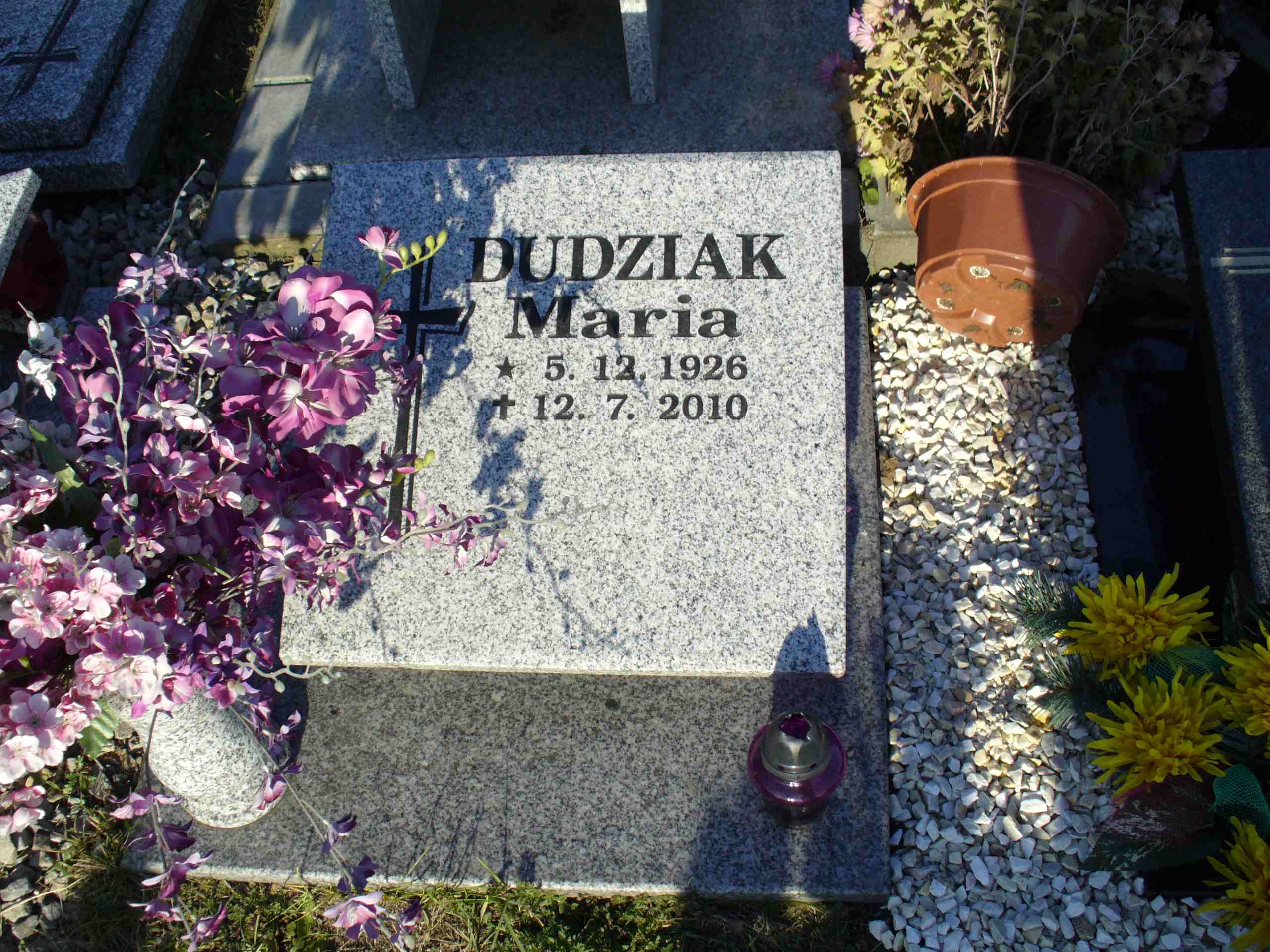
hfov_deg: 50.1
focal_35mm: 37
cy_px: 476
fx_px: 1357
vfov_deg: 38.7
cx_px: 635
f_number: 5.6
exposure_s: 1/200
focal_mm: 6.1
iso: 80
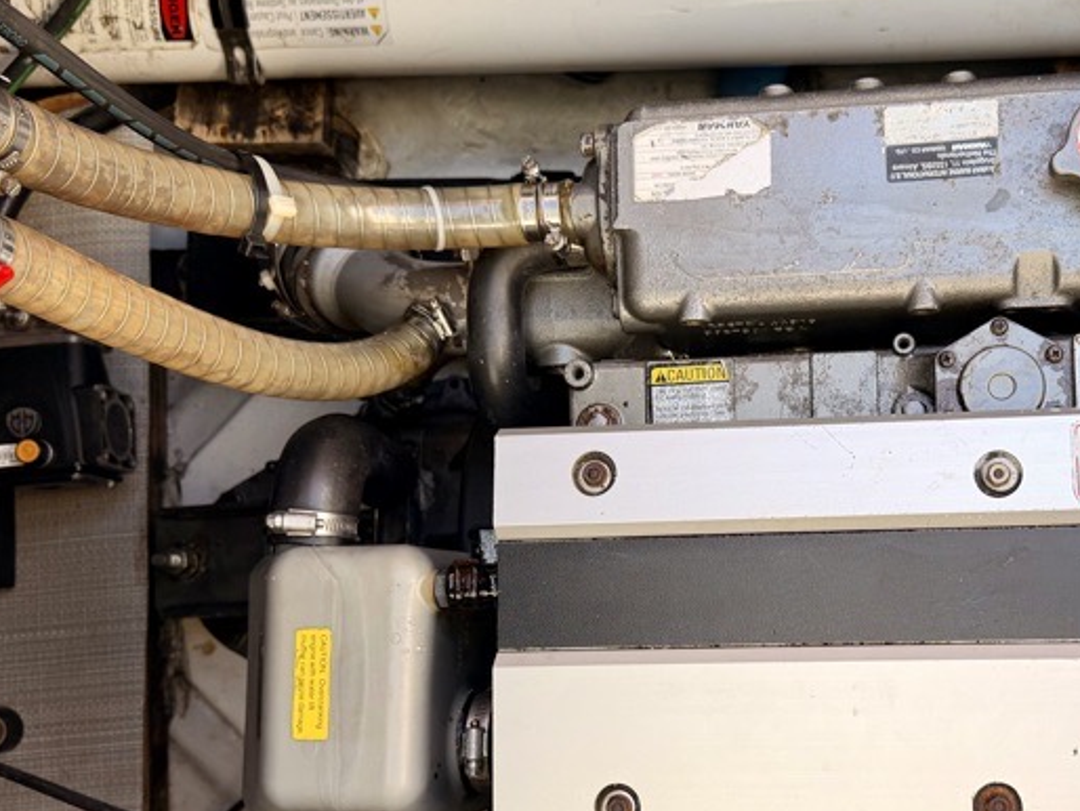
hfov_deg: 43.8
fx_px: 1311
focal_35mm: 42
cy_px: 518
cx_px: 759
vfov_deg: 34.2
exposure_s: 1/177
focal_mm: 6.76
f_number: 1.78
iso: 64
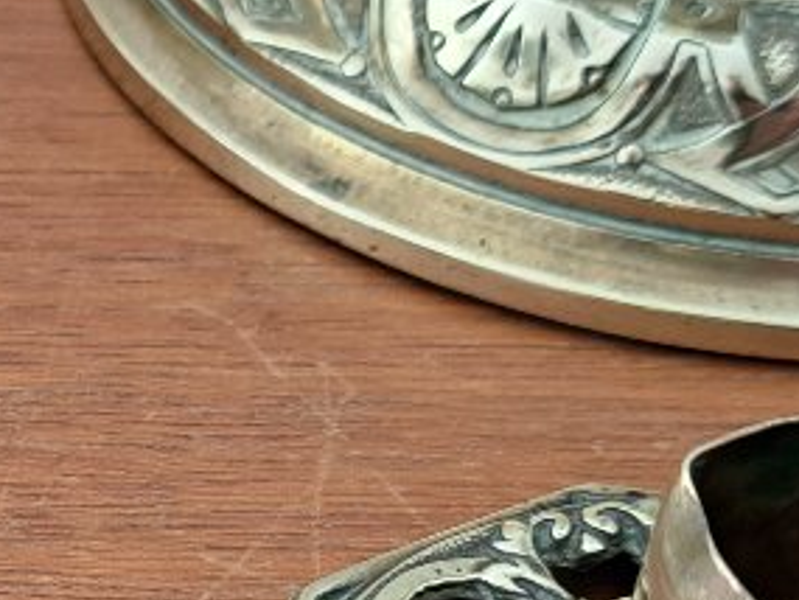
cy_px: 625
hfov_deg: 18.3
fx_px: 2332
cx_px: -193
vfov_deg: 14.4
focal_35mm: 101
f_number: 1.8
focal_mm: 5.23
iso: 200
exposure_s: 1/50
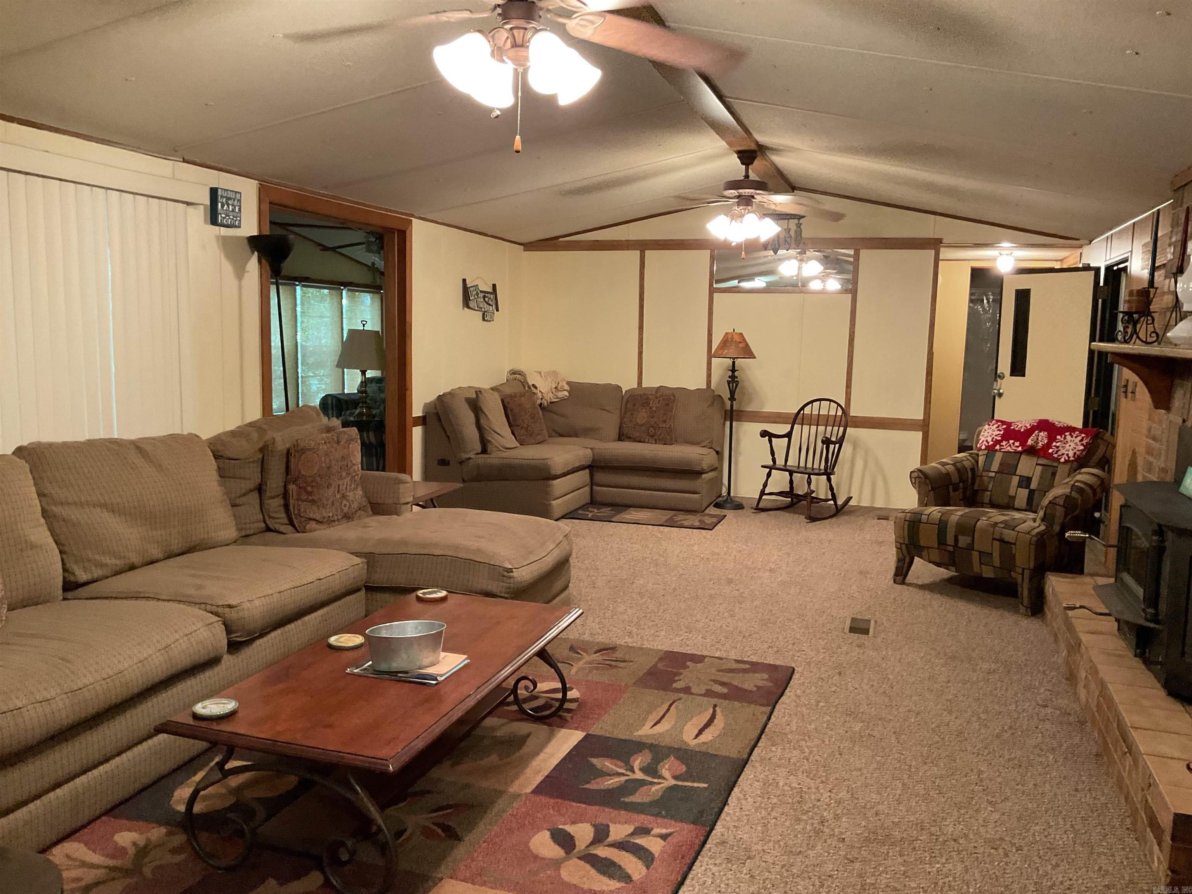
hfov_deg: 61.7
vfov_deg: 48.2
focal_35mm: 29
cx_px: 596
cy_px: 447
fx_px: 999
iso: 250
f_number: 1.8
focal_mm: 3
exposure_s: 1/60
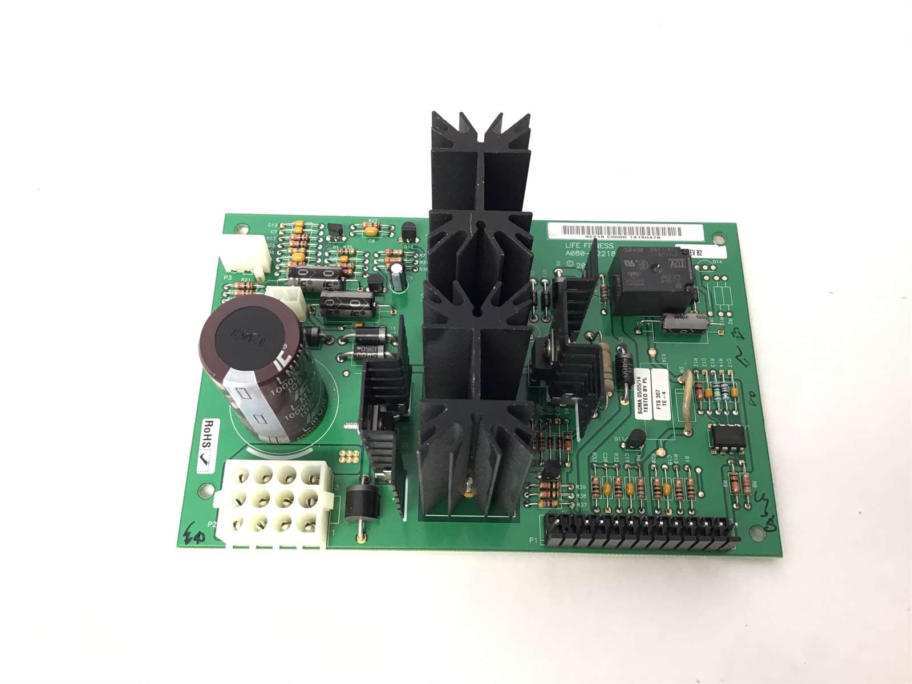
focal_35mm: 31
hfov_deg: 58.4
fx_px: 817
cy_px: 342
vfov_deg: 45.4
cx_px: 456
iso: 50
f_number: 2.4
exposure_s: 1/30
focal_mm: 3.3
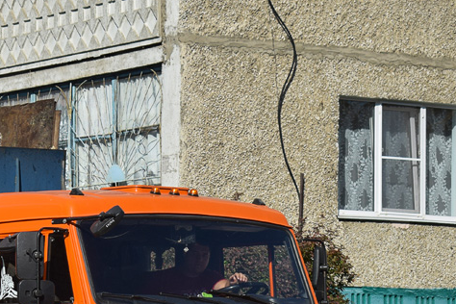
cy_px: 278
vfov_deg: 7.2
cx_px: -35
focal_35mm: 190
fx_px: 2406
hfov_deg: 10.7
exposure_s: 1/800
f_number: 6.3
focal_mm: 50
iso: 100
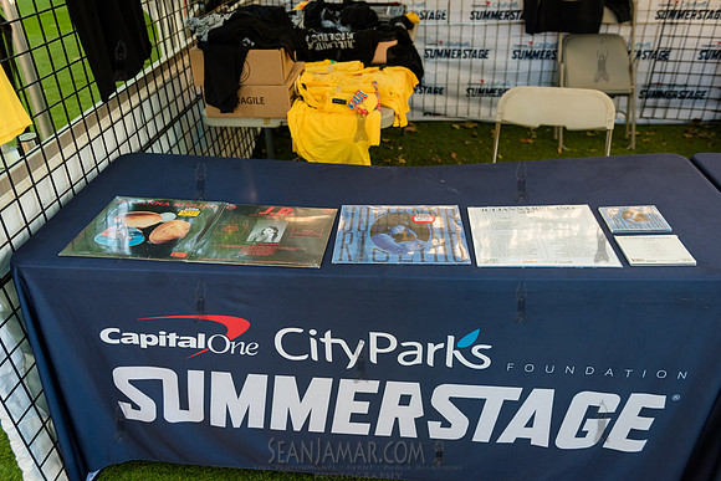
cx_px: 360
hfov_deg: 60.3
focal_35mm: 31
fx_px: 621
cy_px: 240
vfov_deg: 42.3
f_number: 3.2
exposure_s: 1/320
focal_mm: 31
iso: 2000
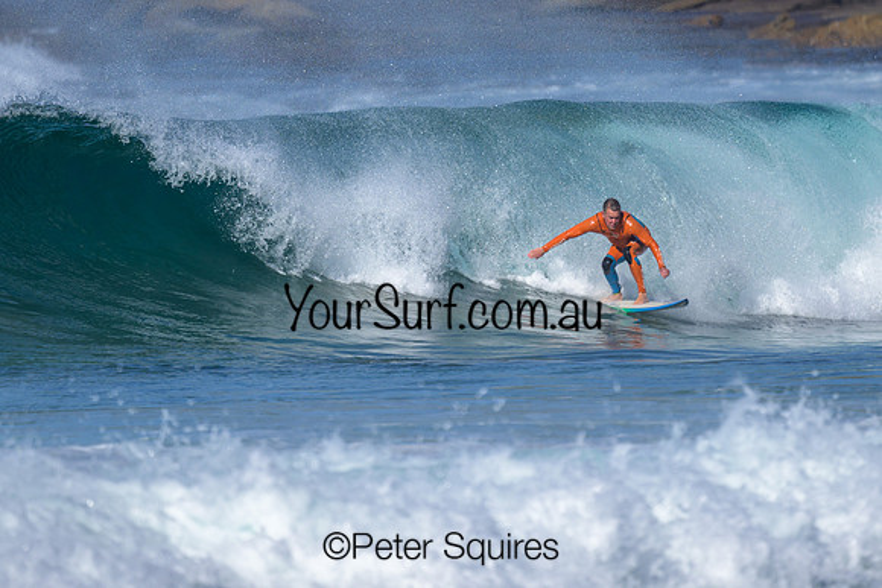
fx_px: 26954
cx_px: 475
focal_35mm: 1100
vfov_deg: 1.3
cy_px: 229
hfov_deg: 1.9
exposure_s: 1/2000
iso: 220
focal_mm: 800
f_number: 6.3
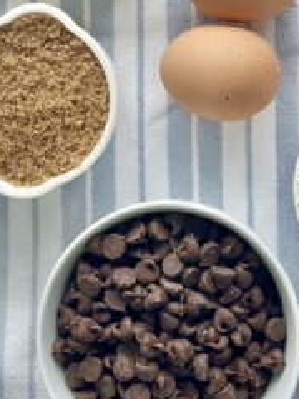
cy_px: 23
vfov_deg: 19.2
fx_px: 1152
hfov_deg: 14.7
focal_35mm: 100
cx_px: 223
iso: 80
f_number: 1.78
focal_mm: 6.86
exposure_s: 1/120
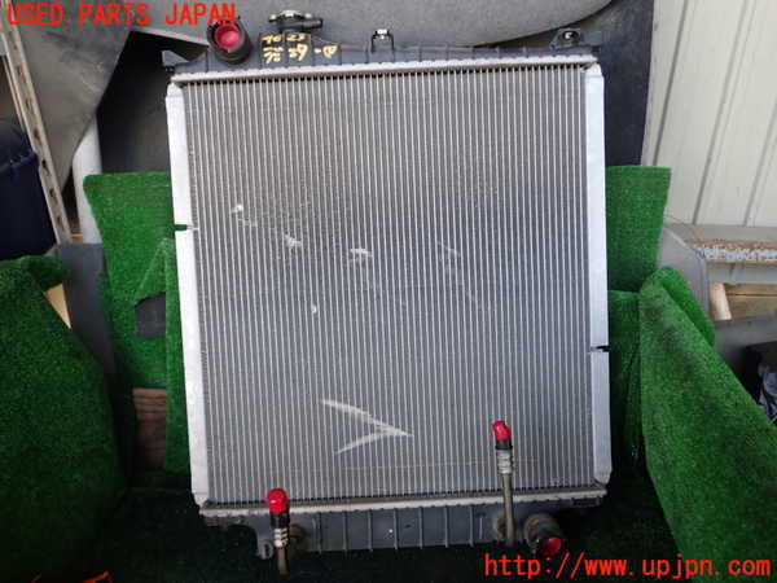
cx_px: 388
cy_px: 292
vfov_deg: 46.8
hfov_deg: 60.0
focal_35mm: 30
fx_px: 673
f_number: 2.3
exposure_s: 1/60
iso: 100
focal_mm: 5.4
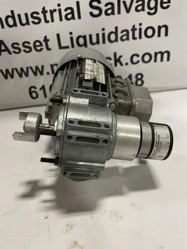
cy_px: 124
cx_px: 94
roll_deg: +5.4
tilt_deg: -31.1
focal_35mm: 26
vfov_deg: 67.3
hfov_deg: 53.1
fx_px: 187
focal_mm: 4.2
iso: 160
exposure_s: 1/60
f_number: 1.6
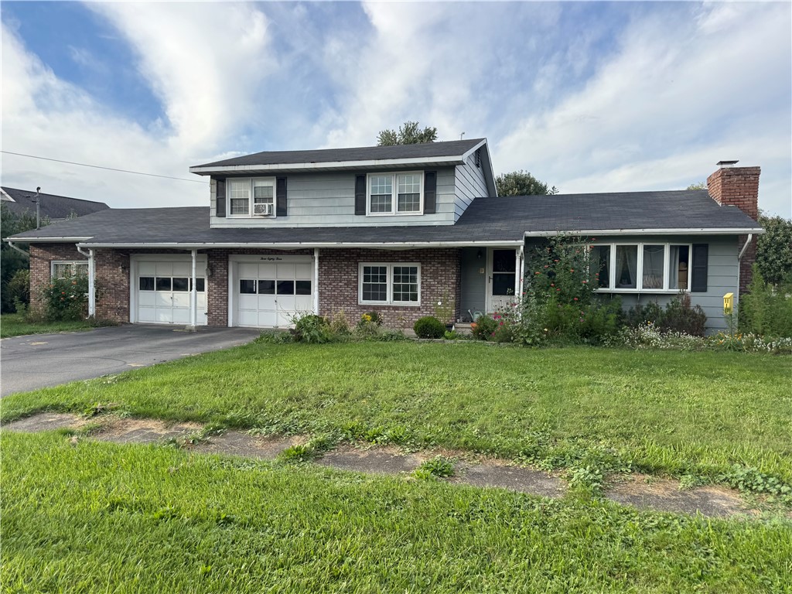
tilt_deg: -2.4
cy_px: 297
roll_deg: -1.0
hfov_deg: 71.6
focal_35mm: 24
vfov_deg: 56.8
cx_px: 396
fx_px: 549
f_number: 1.78
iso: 80
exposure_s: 1/2174
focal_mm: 6.76
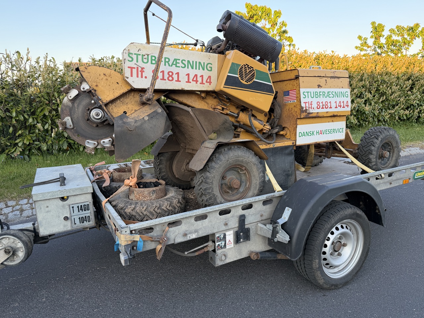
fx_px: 294
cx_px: 212
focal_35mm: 24
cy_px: 159
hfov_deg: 71.6
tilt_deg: -13.1
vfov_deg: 56.8
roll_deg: +1.2
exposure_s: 1/321
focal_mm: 6.76
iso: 100
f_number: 1.78
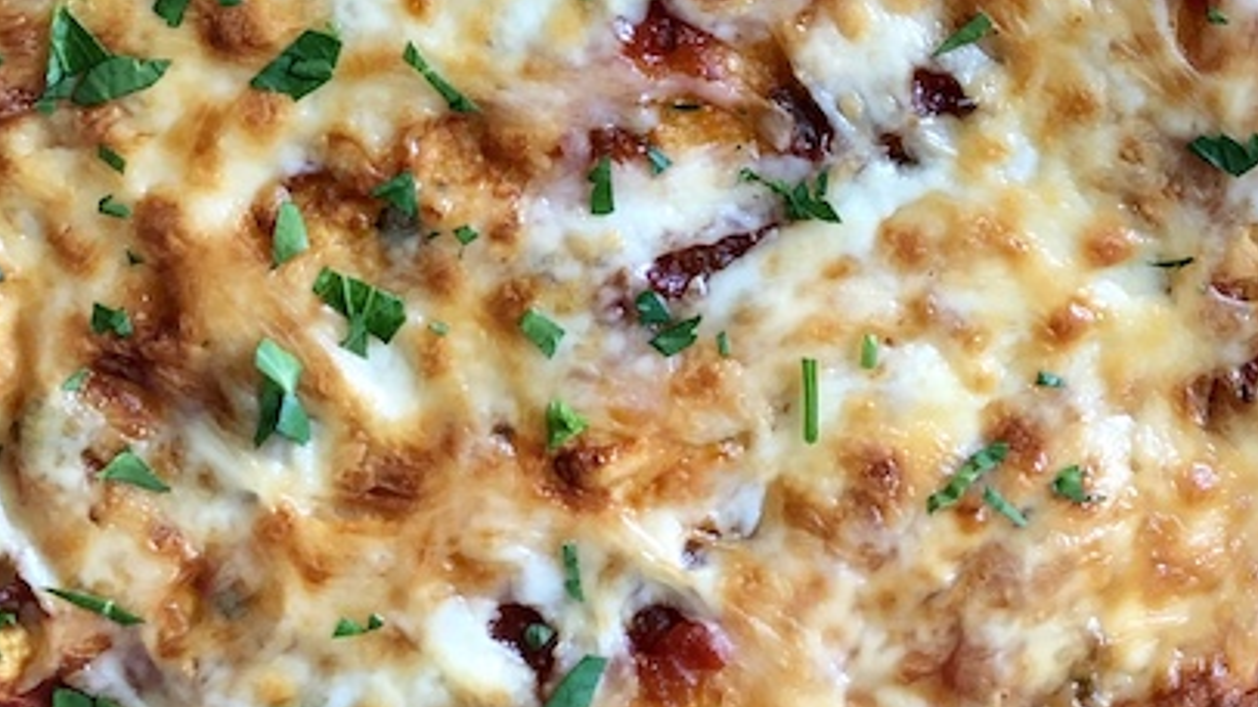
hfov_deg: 24.2
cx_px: 552
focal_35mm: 88
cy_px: -412
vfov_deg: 12.9
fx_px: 2934
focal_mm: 4
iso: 40
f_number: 1.8
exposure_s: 1/15
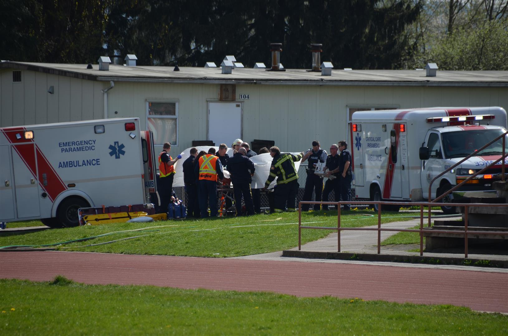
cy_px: 168
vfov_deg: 3.7
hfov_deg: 5.5
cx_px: 254
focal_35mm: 375
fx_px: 5281
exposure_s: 1/800
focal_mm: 250
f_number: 6.3
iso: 200
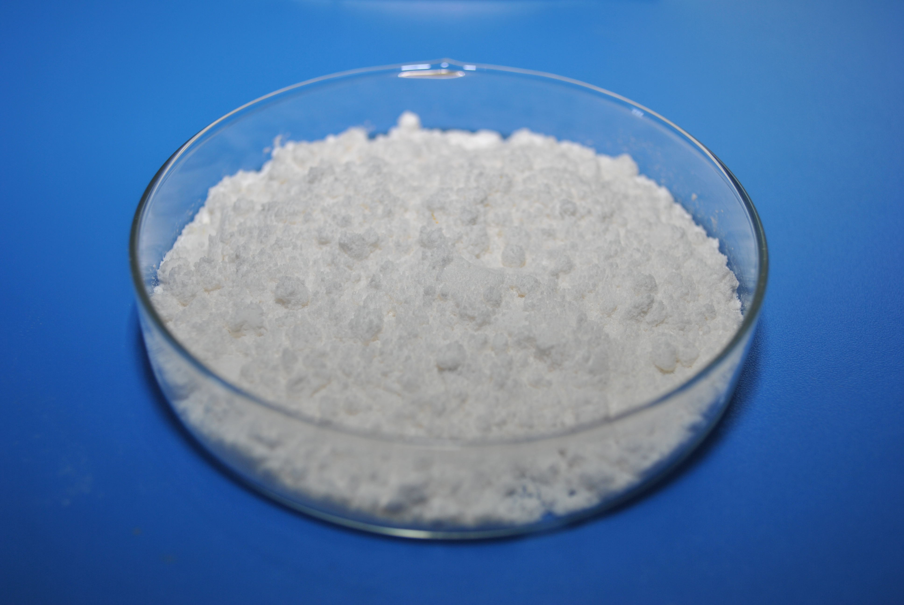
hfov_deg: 43.6
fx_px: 1131
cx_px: 452
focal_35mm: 45
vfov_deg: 29.9
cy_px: 302
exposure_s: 1/60
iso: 100
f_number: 4.5
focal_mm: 30
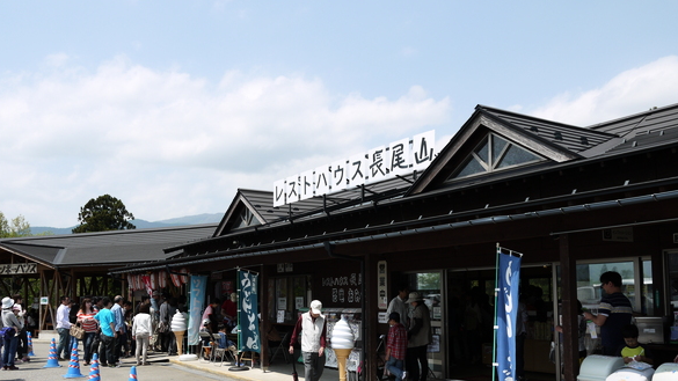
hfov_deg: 52.8
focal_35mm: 38
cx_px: 335
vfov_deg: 31.0
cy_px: 247
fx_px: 683
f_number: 7.1
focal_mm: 17
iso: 100
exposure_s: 1/400
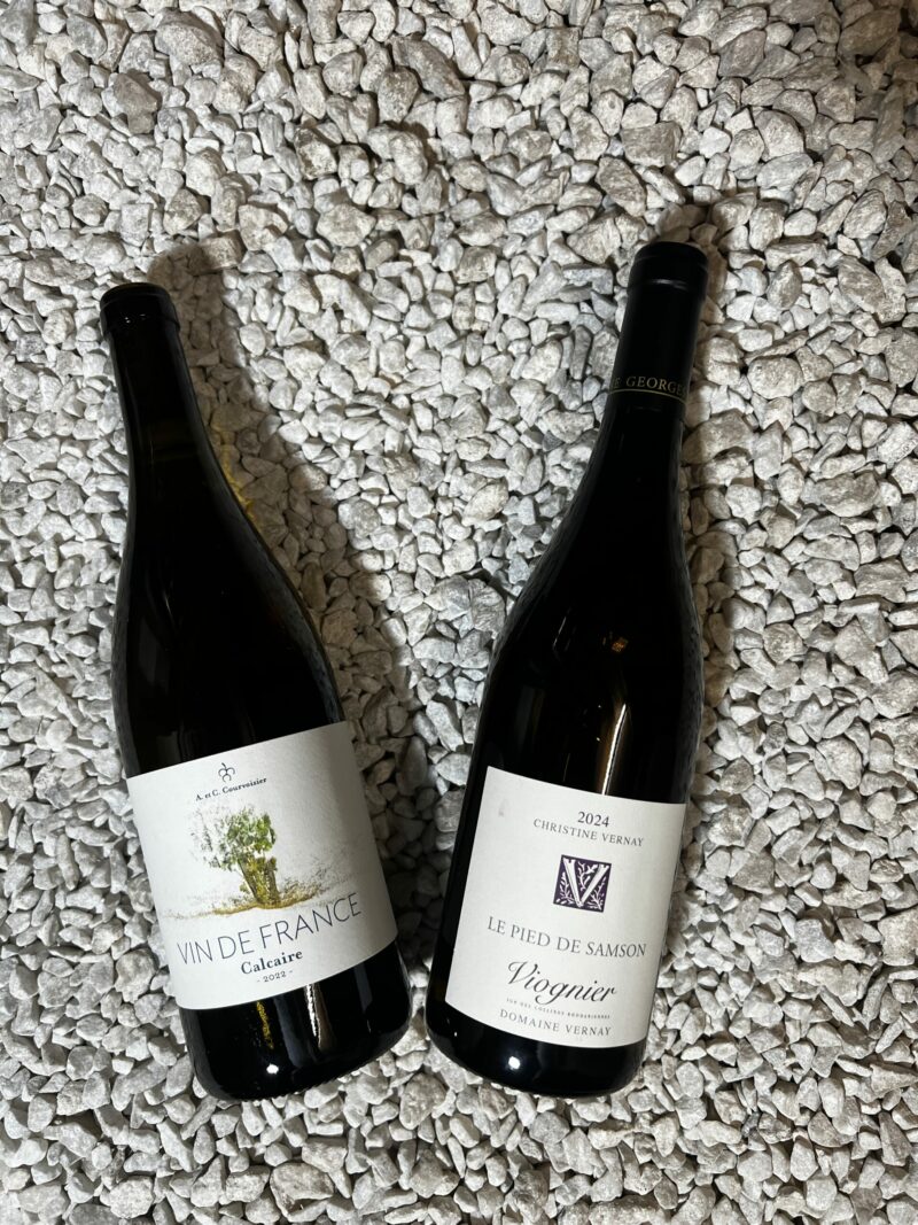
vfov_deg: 67.3
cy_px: 612
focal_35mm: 26
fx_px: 920
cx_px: 459
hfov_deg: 53.1
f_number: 1.5
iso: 125
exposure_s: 1/121
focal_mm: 5.7
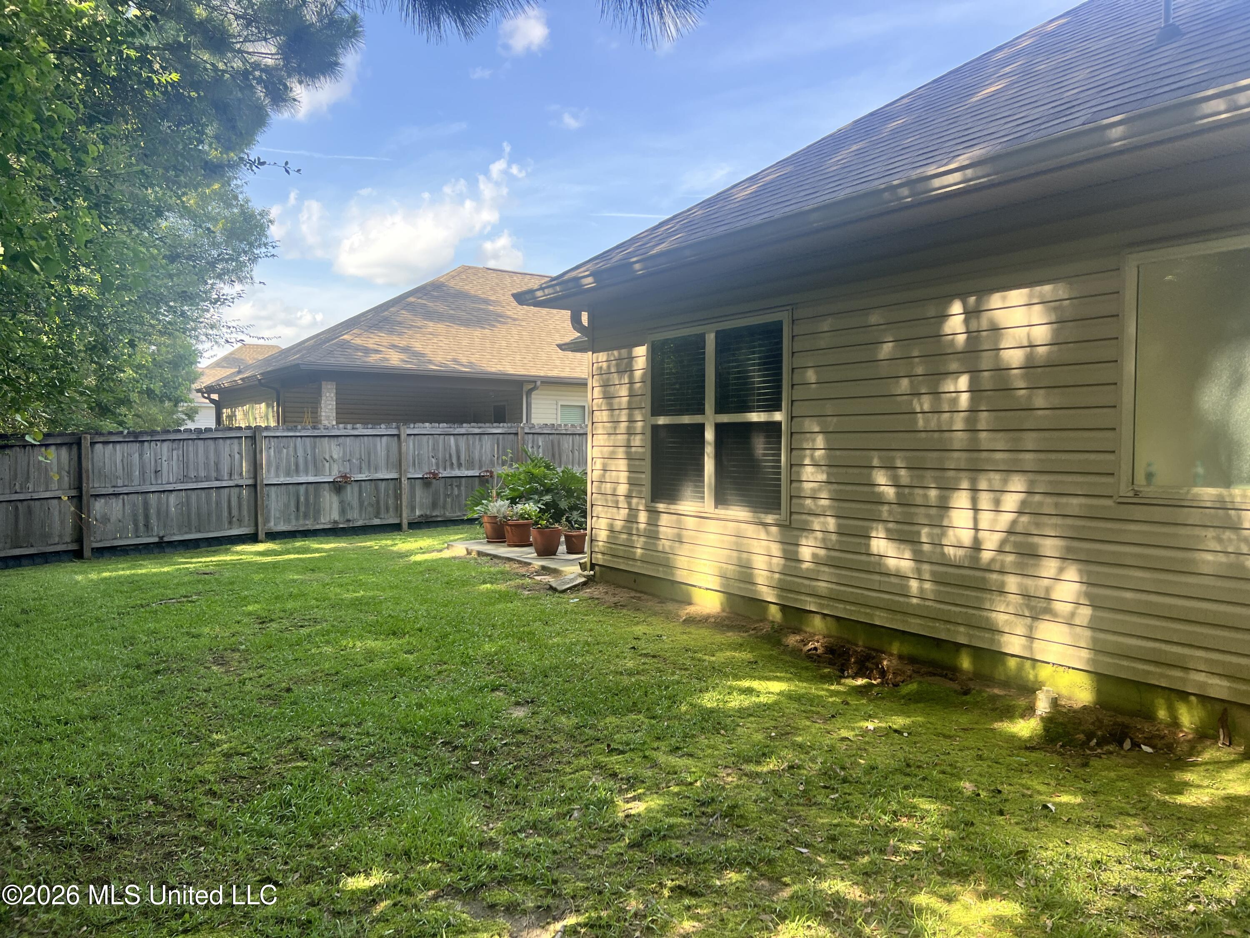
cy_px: 469
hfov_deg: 67.3
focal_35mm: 26
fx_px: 939
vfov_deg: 53.1
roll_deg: -0.3
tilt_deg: -0.5
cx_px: 625
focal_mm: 5.7
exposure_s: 1/555
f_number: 1.5
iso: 50
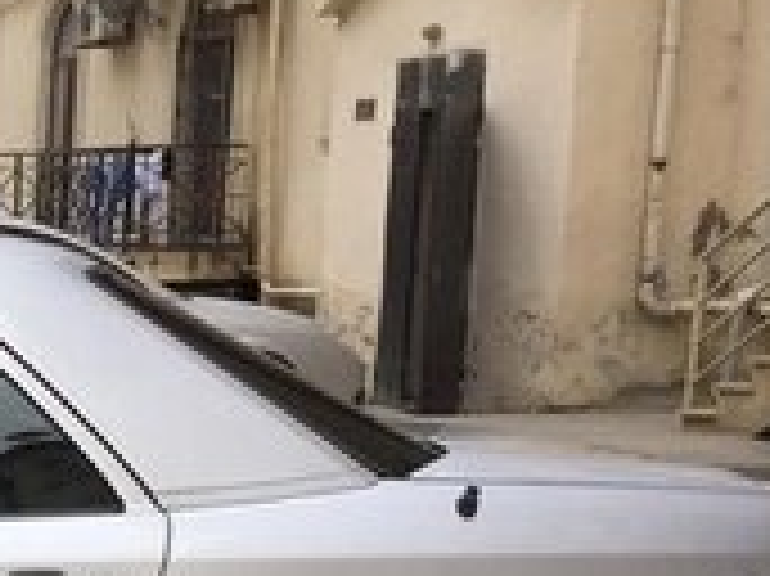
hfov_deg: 15.3
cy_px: 848
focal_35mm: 112
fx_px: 2490
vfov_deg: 12.6
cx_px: -585
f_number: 2.2
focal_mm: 4.15
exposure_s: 1/100
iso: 32
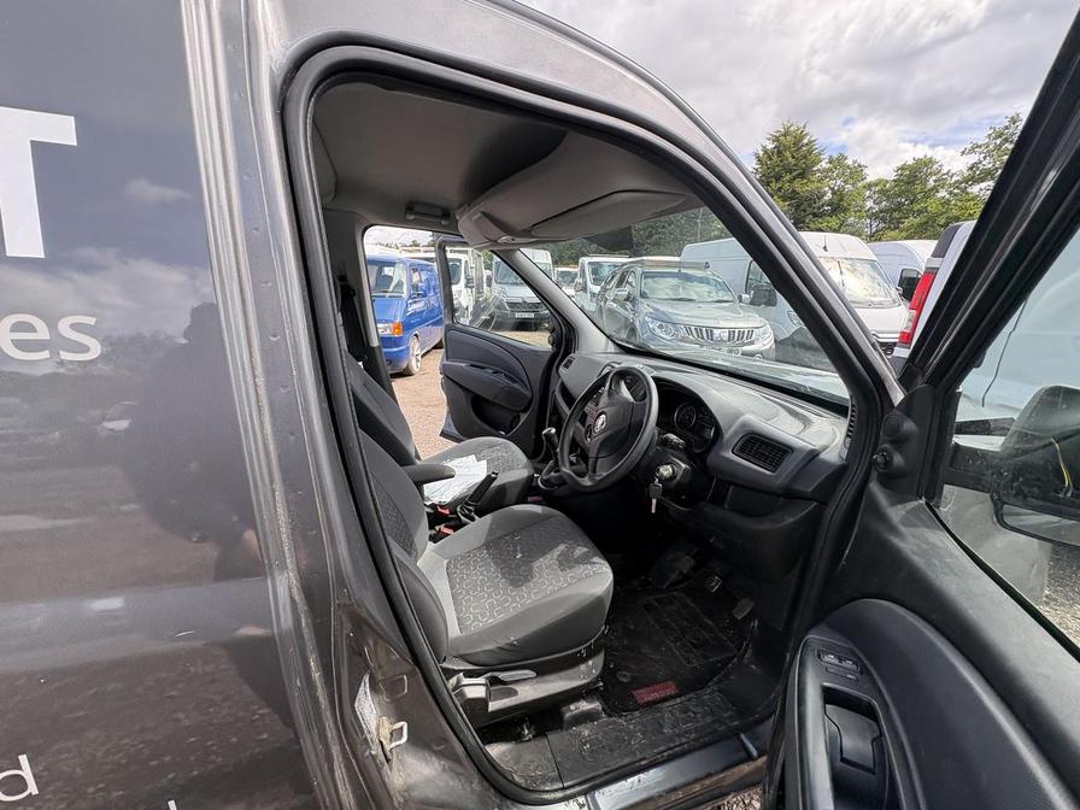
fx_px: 437
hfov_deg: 102.1
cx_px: 540
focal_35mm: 14
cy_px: 405
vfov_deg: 85.7
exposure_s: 1/388
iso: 50
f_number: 2.2
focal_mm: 2.22
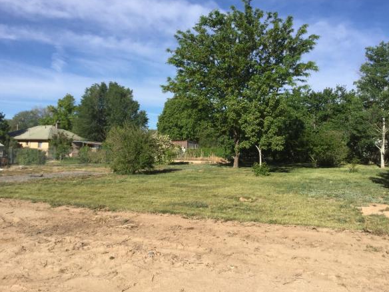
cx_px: 202
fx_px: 382
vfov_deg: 41.8
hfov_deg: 53.9
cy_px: 141
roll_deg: -0.2
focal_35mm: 34
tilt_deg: -1.8
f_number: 2.4
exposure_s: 1/1217
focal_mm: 3.3
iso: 25
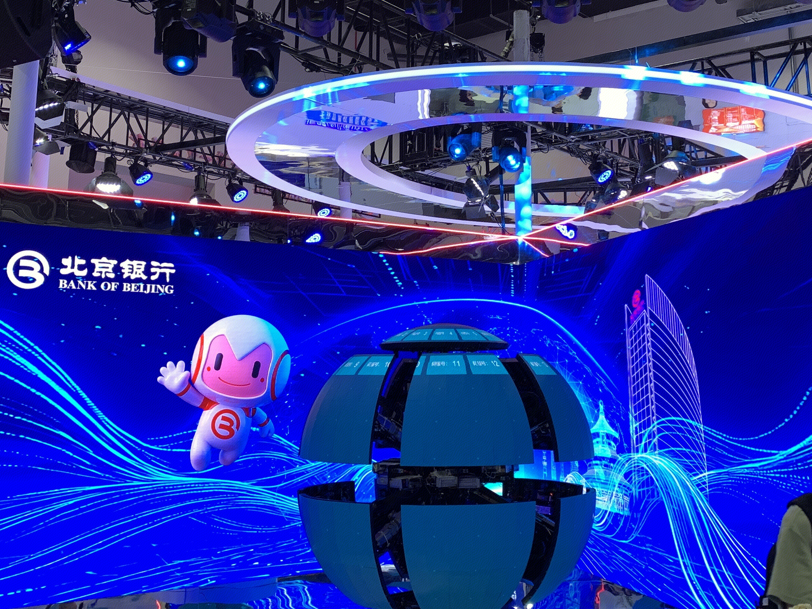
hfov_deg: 44.8
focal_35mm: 42
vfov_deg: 33.8
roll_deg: -0.5
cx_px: 422
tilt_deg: +12.6
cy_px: 173
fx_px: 985
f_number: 1.8
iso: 40
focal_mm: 4.25
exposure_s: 1/101
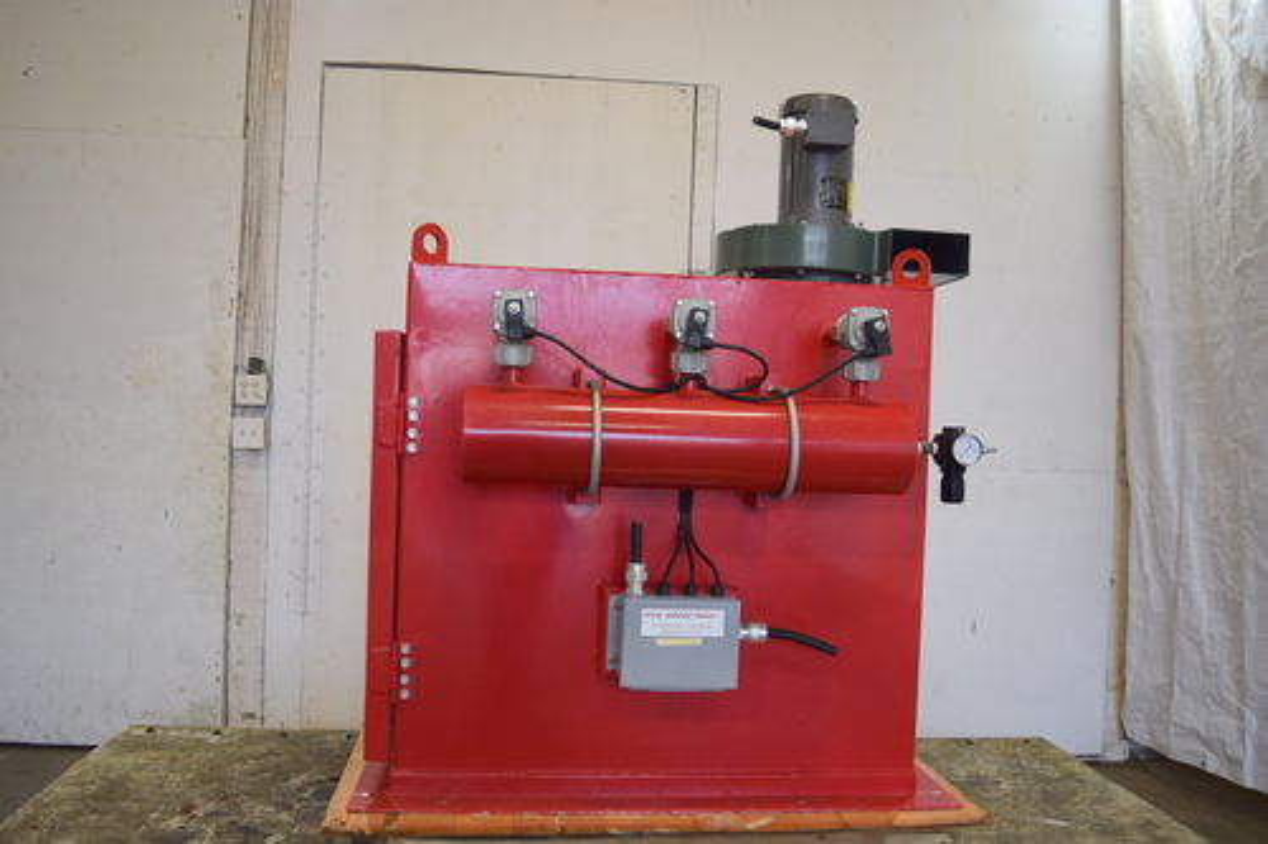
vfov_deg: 43.6
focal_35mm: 30
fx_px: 1056
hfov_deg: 61.9
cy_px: 422
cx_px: 634
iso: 400
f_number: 4
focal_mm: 20
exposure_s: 1/60
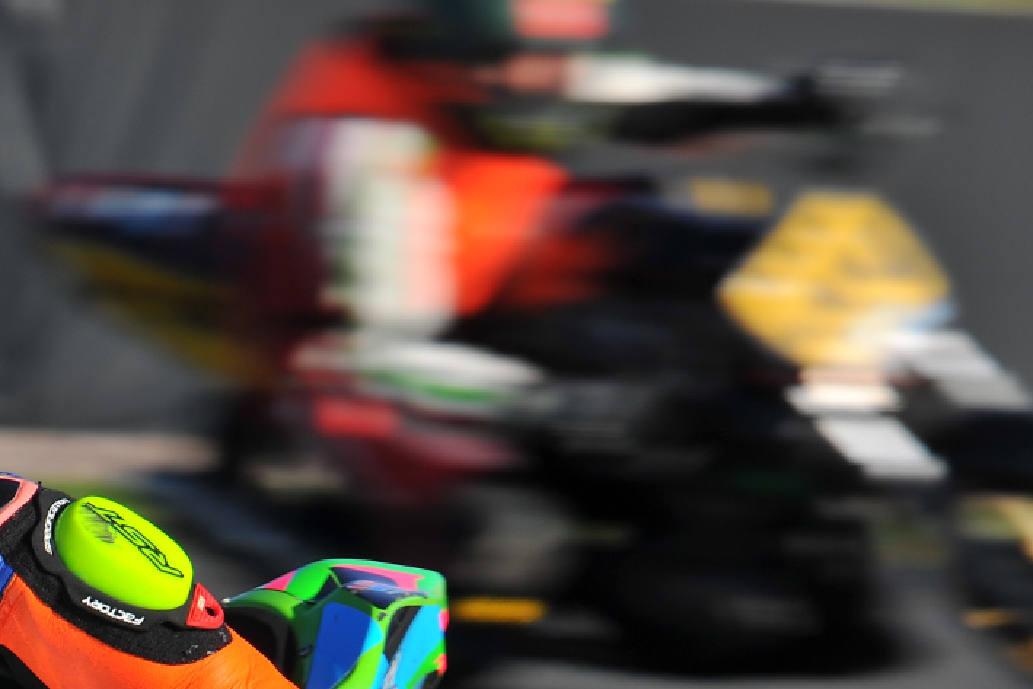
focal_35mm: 846
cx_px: -23
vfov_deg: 1.6
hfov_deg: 2.4
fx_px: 24279
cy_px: 835
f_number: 10
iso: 100
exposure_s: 1/200
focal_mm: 300
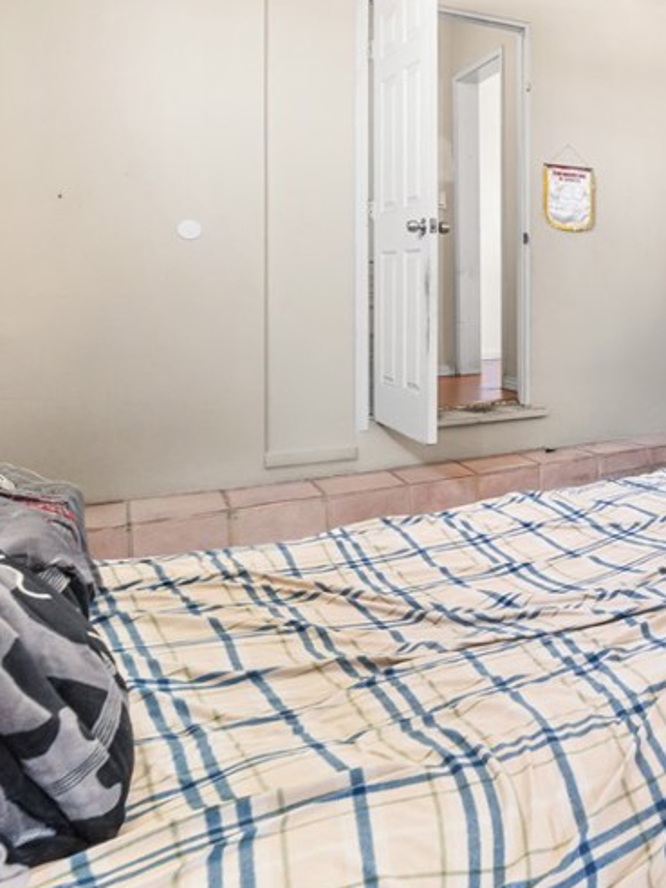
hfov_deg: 36.0
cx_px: 807
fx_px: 770
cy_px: 280
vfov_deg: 58.3
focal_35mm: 30
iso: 320
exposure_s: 1/3
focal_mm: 10
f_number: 7.1
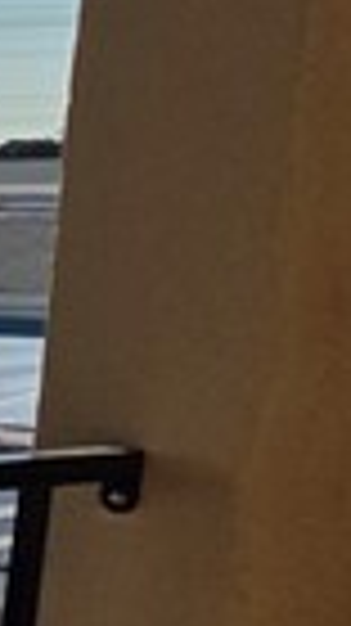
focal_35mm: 104
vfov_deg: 20.4
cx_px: -1728
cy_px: 482
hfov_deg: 5.3
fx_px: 1724
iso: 40
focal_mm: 2.2
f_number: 1.9
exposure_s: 1/4865
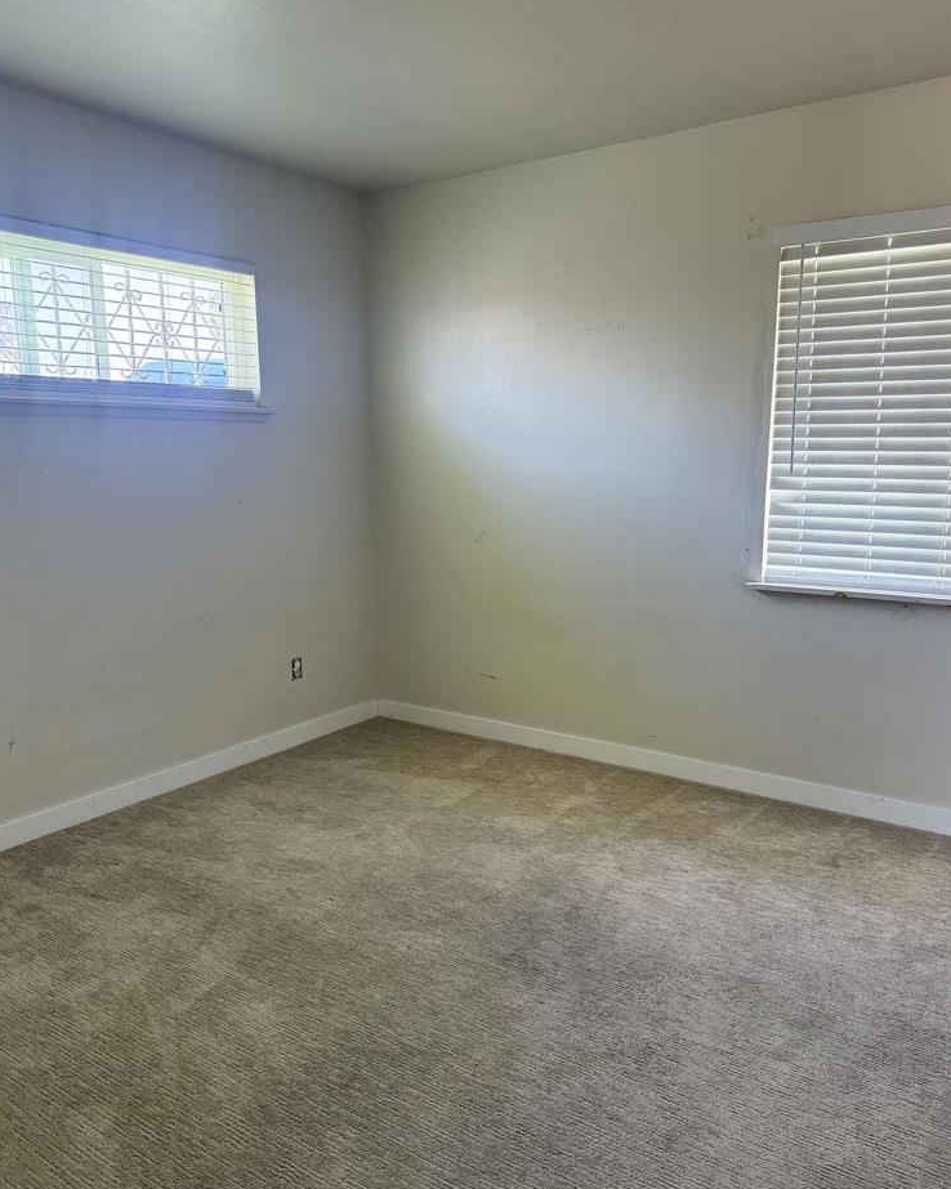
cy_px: 611
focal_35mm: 26
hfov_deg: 54.9
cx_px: 482
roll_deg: +0.5
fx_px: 915
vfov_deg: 66.0
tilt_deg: -9.5
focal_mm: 6.76
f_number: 1.78
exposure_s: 1/126
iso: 200
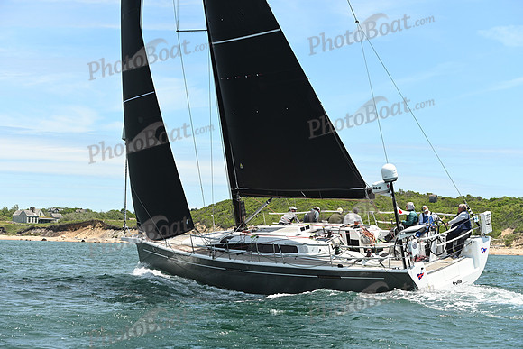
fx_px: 1017
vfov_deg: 19.5
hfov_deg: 28.8
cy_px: 174
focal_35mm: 70
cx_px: 262
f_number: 6.3
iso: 320
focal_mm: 70
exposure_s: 1/1000
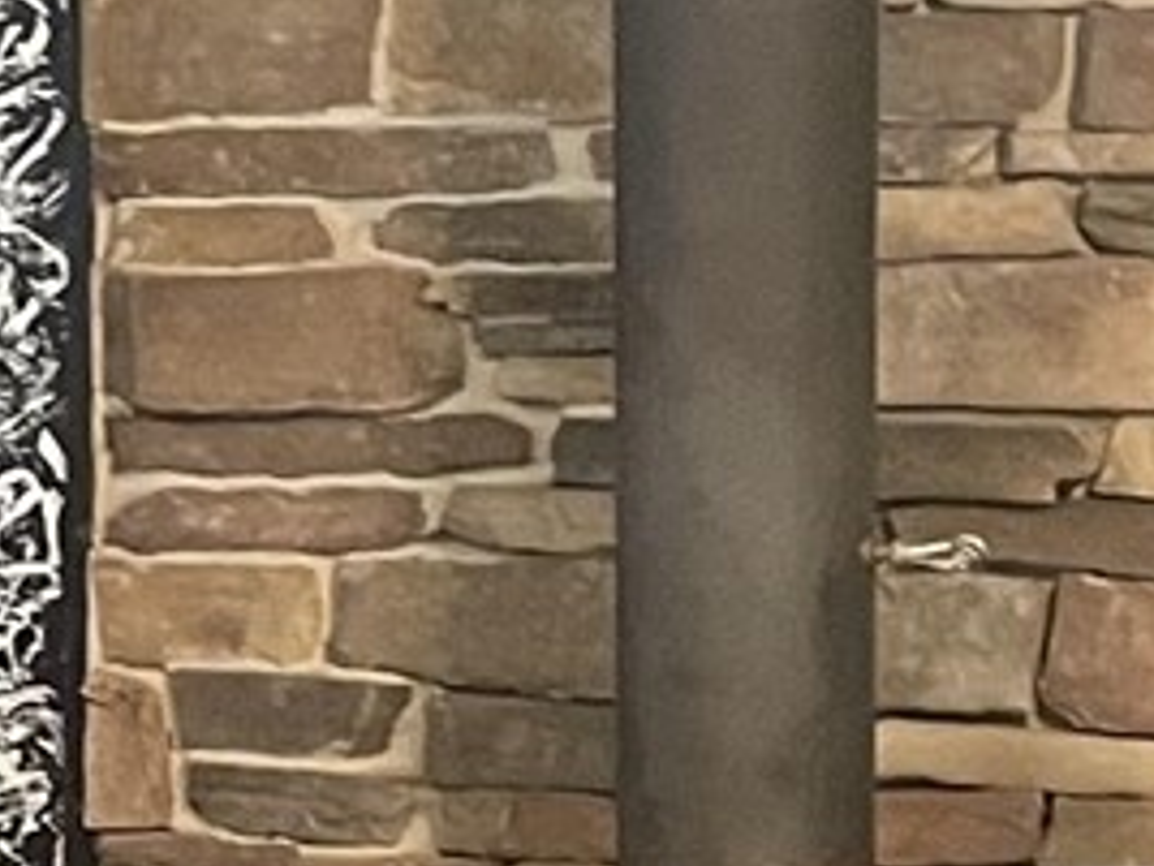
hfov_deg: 9.3
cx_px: -1201
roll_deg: +0.8
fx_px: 6634
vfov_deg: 7.5
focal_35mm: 199
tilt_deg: -4.9
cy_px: 672
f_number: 1.6
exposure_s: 1/40
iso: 400
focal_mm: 4.2
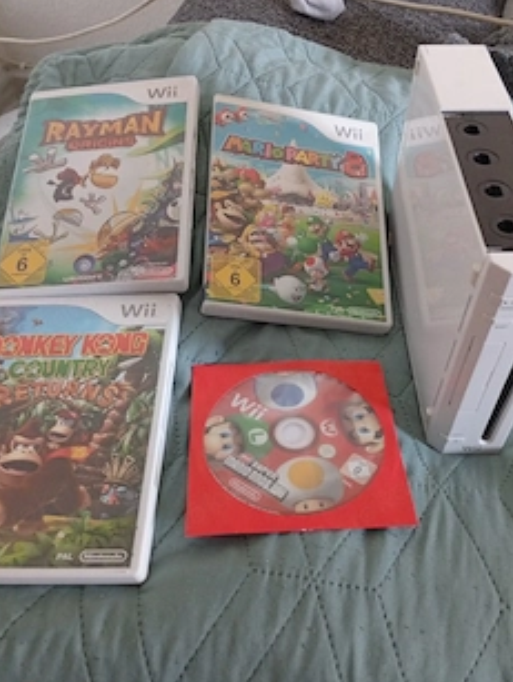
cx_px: 264
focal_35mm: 35
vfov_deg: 52.6
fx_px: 690
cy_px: 349
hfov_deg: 40.8
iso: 1216
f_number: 1.8
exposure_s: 1/20
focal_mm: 3.98
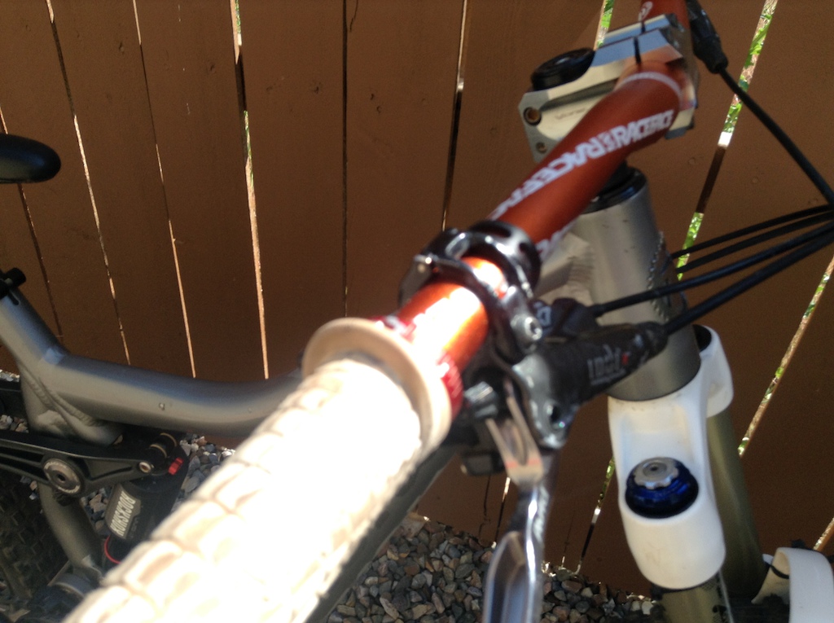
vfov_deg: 42.8
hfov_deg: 55.4
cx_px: 417
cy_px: 312
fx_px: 794
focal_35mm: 33
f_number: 2.4
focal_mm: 3.3
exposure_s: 1/322
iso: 25
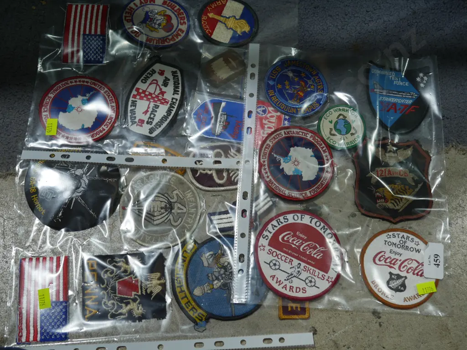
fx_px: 567
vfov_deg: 34.3
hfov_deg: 44.8
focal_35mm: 42
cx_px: 234
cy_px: 175
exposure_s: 1/80
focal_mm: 21
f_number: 4.6
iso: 200
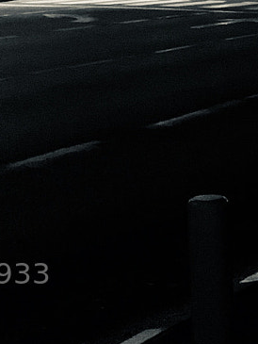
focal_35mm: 127
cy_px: -406
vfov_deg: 12.9
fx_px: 1261
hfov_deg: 11.7
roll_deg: +1.5
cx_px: 121
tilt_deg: +14.7
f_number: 2.2
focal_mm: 4.15
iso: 500
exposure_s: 1/17
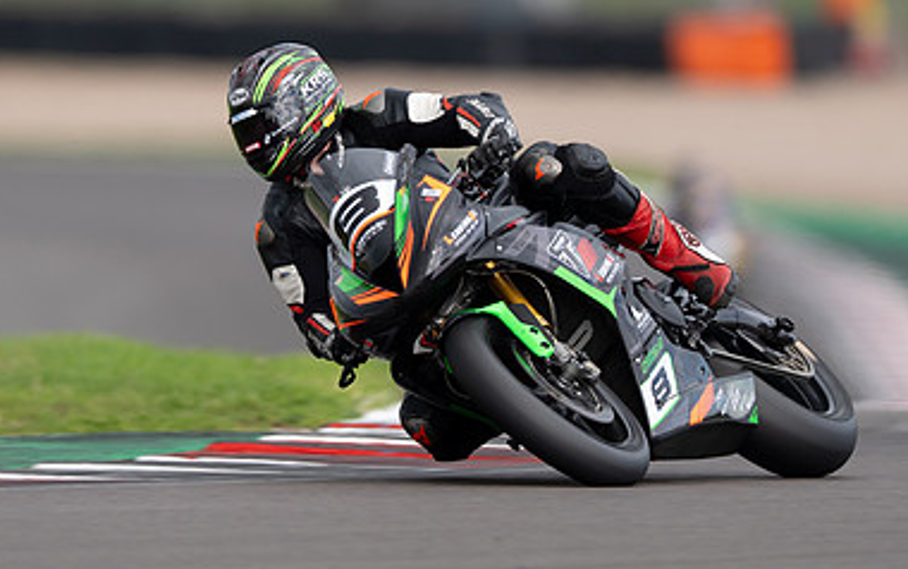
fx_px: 28797
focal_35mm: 1163
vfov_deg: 1.1
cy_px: 119
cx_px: 415
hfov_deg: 1.8
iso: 125
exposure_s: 1/500
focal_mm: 600
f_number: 4
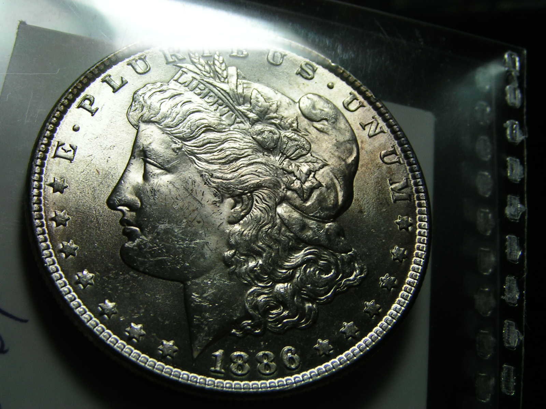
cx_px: 273
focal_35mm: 63
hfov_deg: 30.7
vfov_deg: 23.3
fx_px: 994
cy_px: 204
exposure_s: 1/80
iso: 50
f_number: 5.6
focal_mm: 9.7
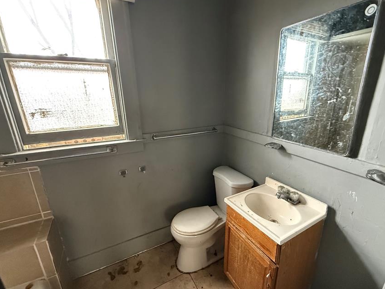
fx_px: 189
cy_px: 150
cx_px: 211
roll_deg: +0.9
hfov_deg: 90.8
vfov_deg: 74.7
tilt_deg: -16.1
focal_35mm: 17
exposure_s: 1/60
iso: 1000
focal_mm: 2.22
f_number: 2.2
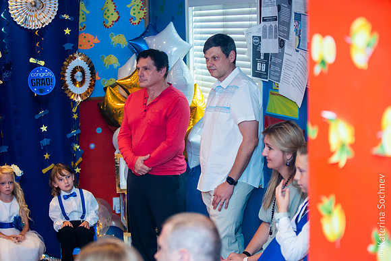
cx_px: 196
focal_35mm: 70
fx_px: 760
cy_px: 130
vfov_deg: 19.5
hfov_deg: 28.8
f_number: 2.8
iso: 1600
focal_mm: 70
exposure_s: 1/125
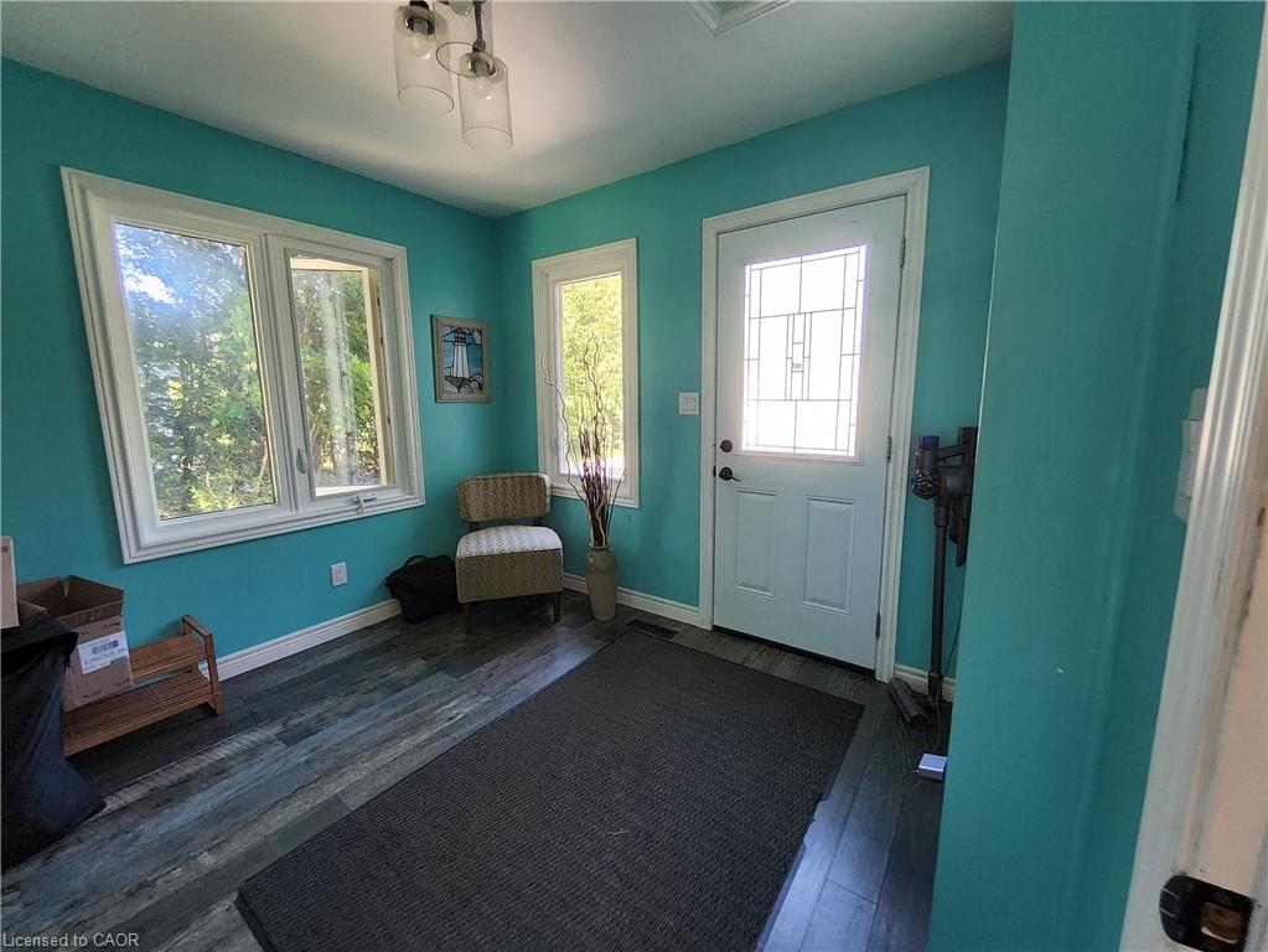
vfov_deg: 90.0
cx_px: 634
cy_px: 476
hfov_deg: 106.2
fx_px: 476
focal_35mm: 13
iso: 320
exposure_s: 1/60
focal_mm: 1.13
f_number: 2.2
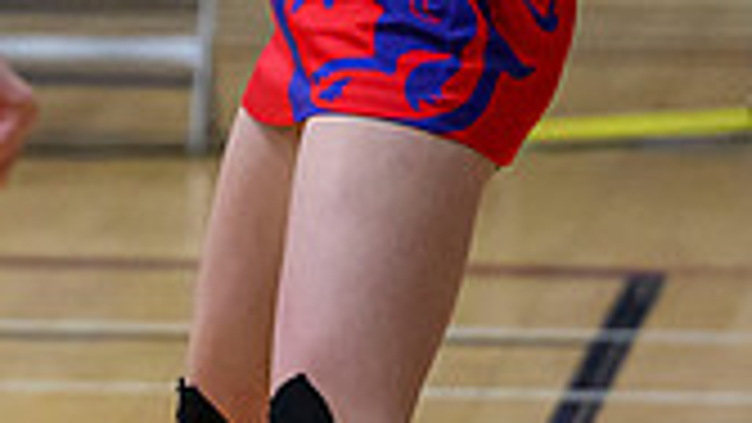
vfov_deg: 1.9
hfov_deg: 3.5
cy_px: -620
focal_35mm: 624
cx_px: 423
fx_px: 12445
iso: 5000
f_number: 2.8
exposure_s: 1/1600
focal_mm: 105
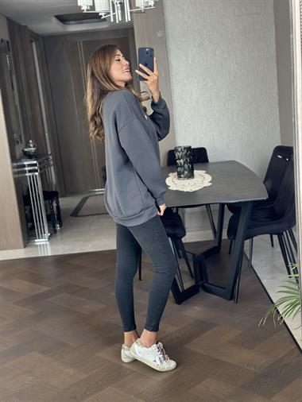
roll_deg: +7.2
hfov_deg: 30.3
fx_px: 558
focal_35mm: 48
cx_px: 151
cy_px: 201
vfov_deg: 39.6
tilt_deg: -18.5
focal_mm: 6.86
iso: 160
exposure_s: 1/60
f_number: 1.78
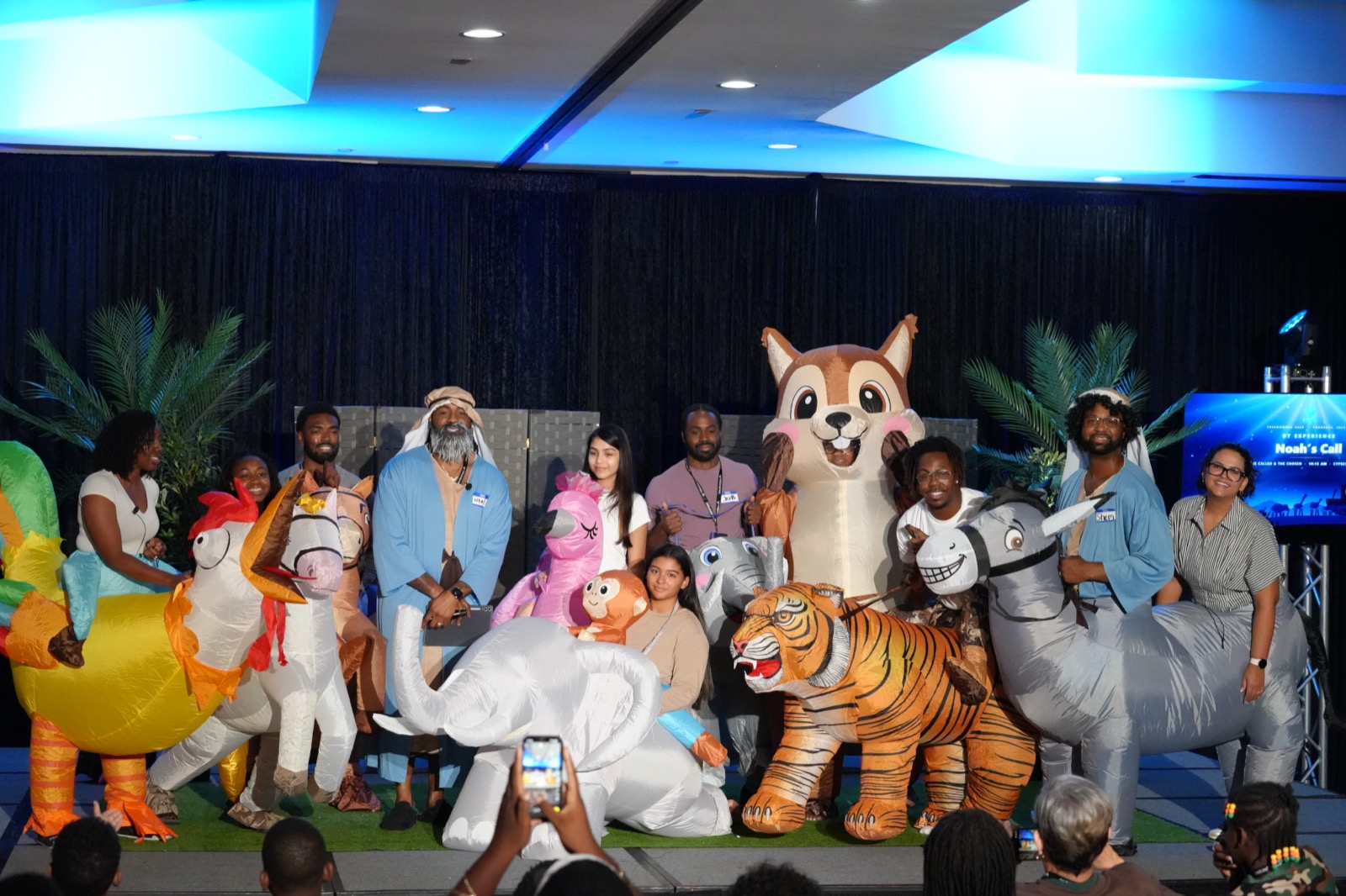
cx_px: 673
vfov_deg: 19.4
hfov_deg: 28.8
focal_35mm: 70
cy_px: 448
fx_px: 2617
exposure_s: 1/400
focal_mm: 70
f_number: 5.6
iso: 12800
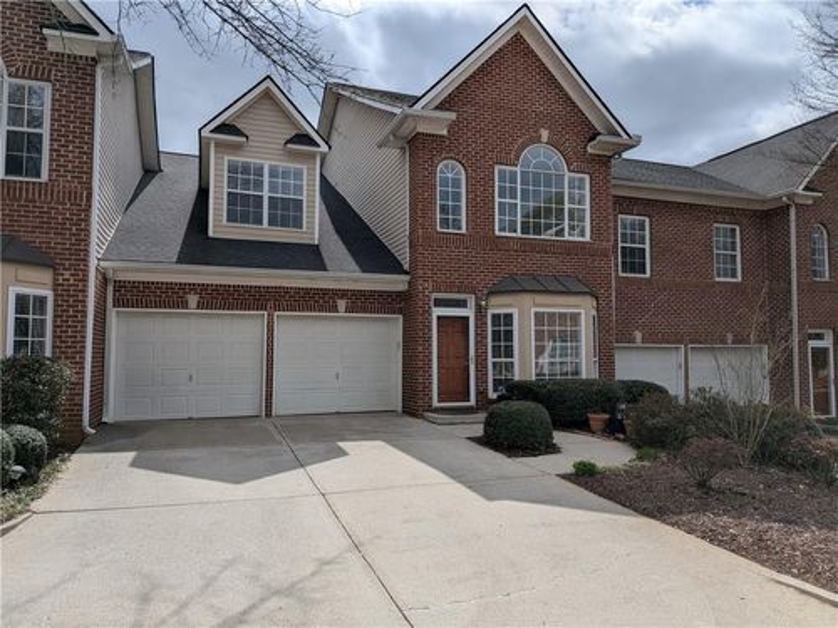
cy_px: 314
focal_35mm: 24
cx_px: 419
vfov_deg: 56.8
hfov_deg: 71.6
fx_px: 581
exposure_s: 1/4016
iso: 28
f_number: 1.7
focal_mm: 4.53
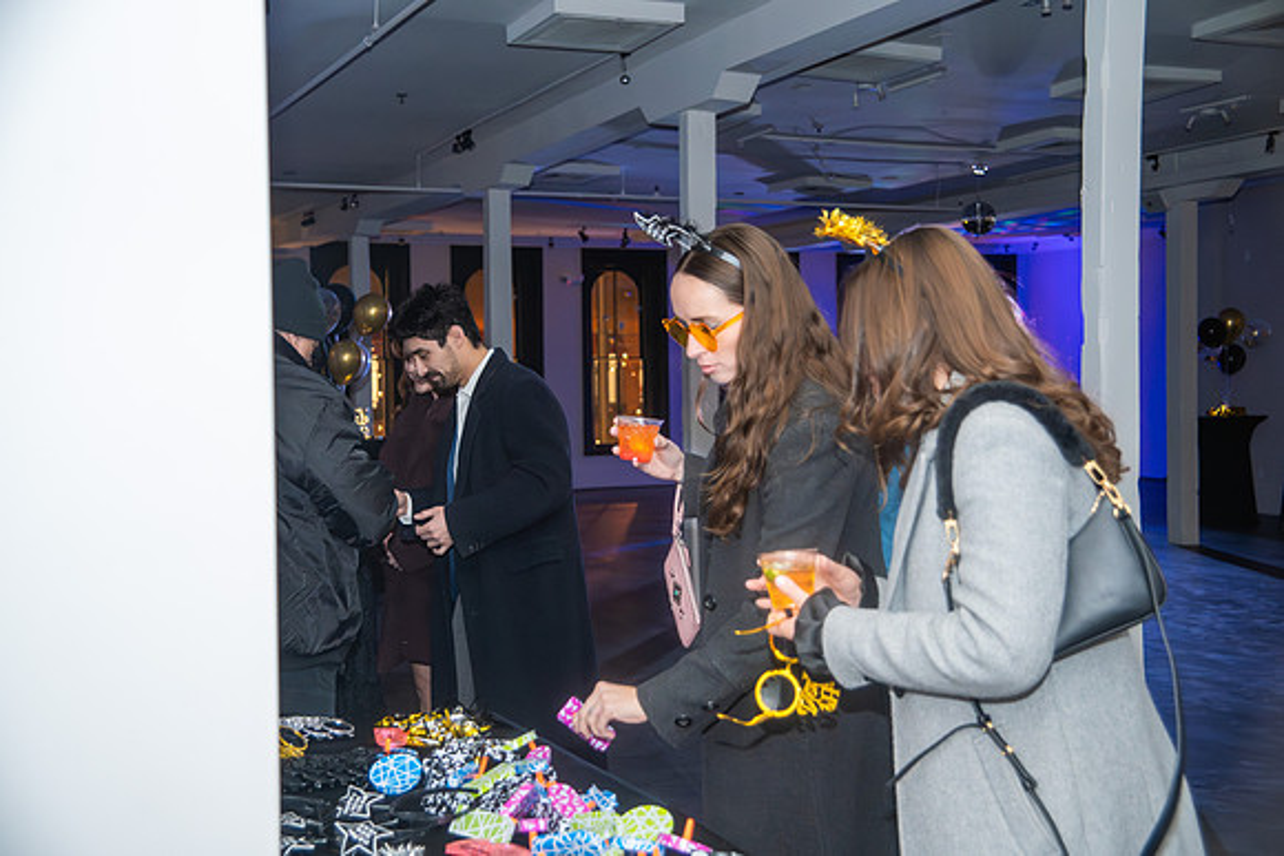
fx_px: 1570
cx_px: 642
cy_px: 428
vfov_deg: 30.5
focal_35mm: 44
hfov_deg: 44.5
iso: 2500
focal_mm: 44
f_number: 4
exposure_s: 1/160
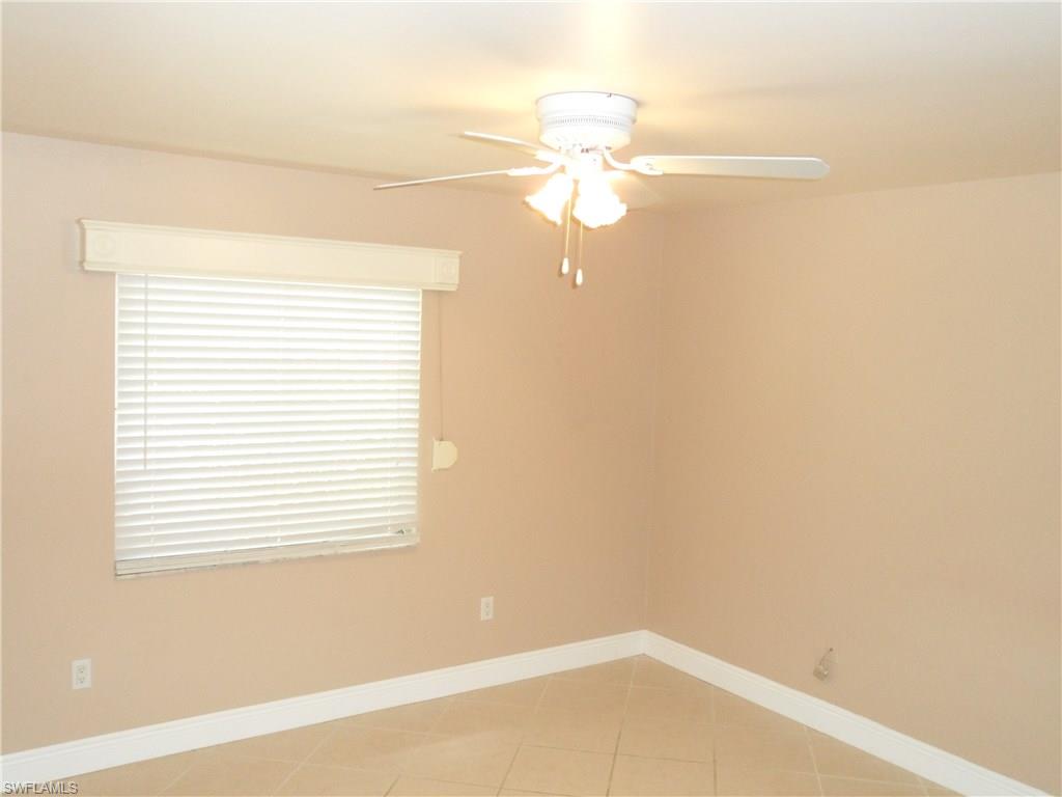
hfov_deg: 56.8
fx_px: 982
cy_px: 398
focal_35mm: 32
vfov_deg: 44.2
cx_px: 531
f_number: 3.7
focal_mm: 5.7
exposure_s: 1/45
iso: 480
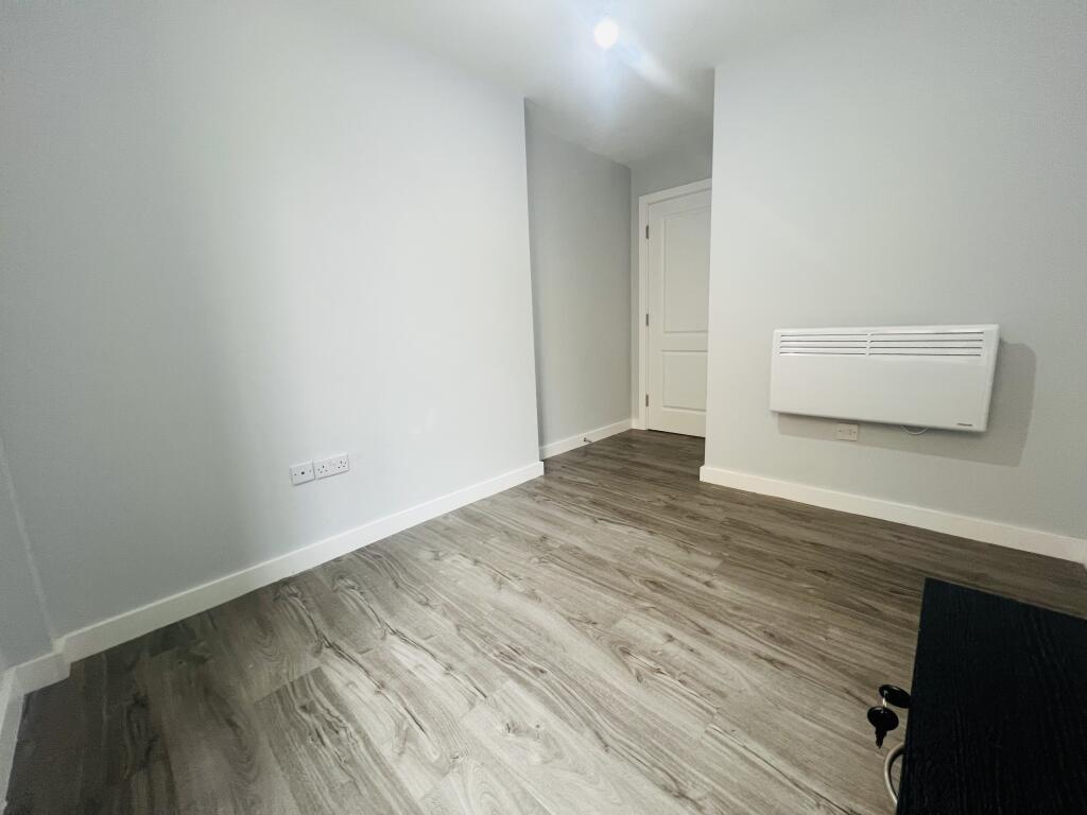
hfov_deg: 106.2
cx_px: 544
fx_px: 408
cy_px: 408
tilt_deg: -10.1
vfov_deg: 89.9
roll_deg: +2.4
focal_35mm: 13
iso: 125
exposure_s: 1/50
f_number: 1.8
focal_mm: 1.57
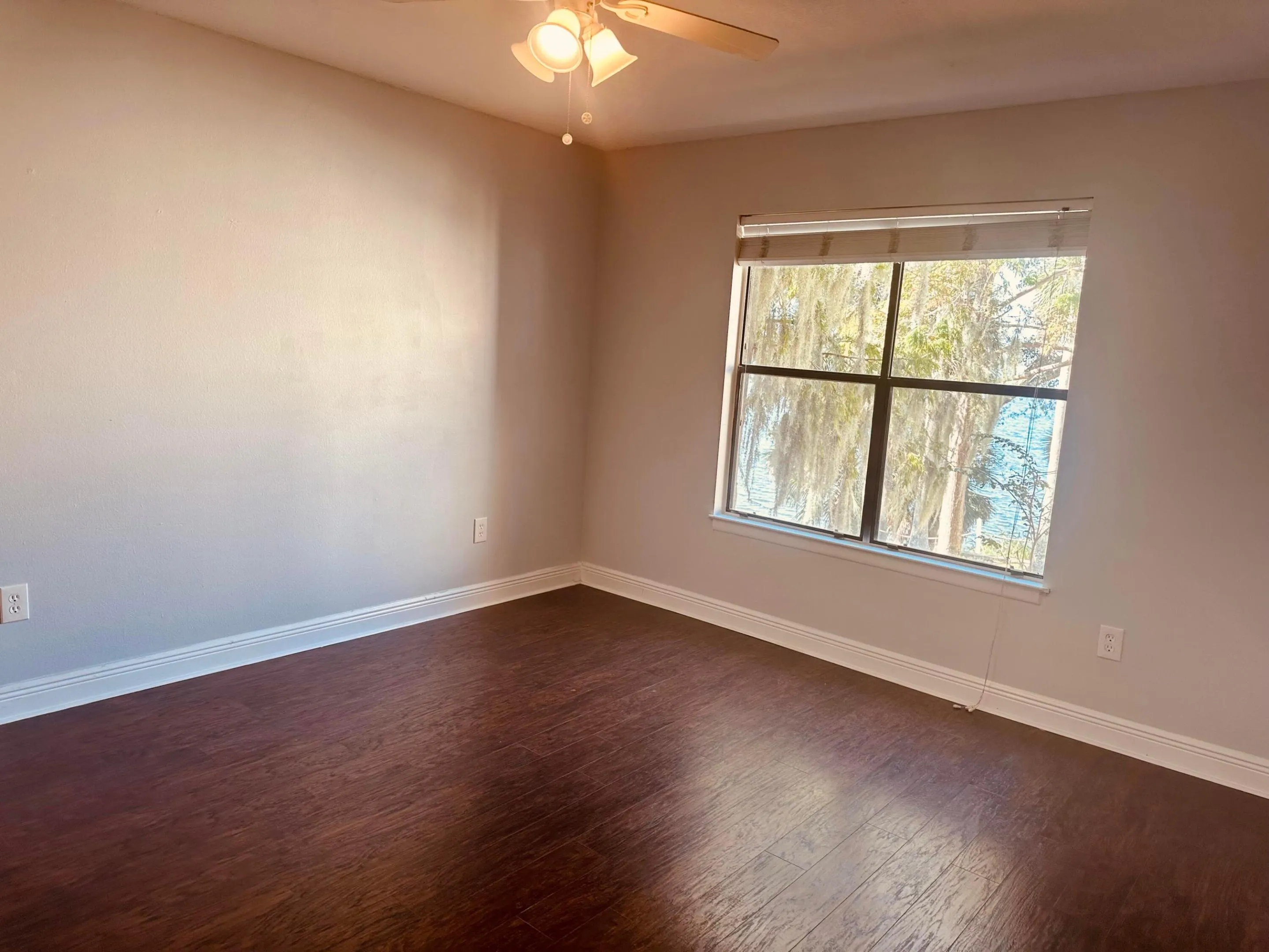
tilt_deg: -8.6
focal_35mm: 24
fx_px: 880
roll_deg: -4.0
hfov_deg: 71.6
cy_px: 476
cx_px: 634
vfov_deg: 56.8
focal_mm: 6.86
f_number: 1.78
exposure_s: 1/120
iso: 80
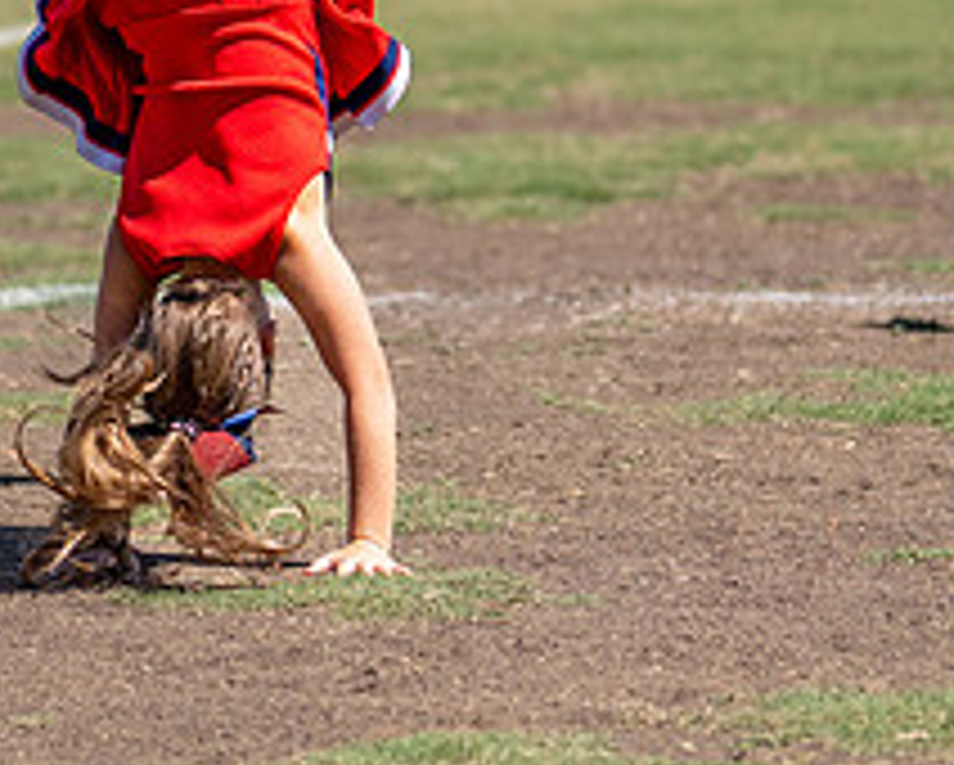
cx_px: 193
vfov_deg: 5.4
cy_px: 161
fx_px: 8139
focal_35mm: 288
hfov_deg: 6.7
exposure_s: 1/16000
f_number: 1.2
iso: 160
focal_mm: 50
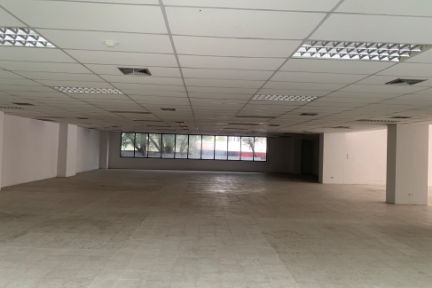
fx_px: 336
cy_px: 146
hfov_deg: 65.5
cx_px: 217
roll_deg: -2.2
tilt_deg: +0.3
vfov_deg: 46.4
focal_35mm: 28
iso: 200
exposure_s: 1/60
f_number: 1.8
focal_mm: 4.25
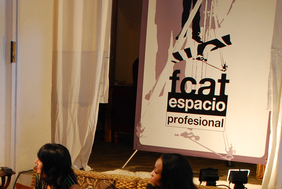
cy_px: 203
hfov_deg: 19.7
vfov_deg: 13.1
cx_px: 77
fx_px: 809
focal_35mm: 103
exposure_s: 1/15
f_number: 4.2
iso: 400
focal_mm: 31
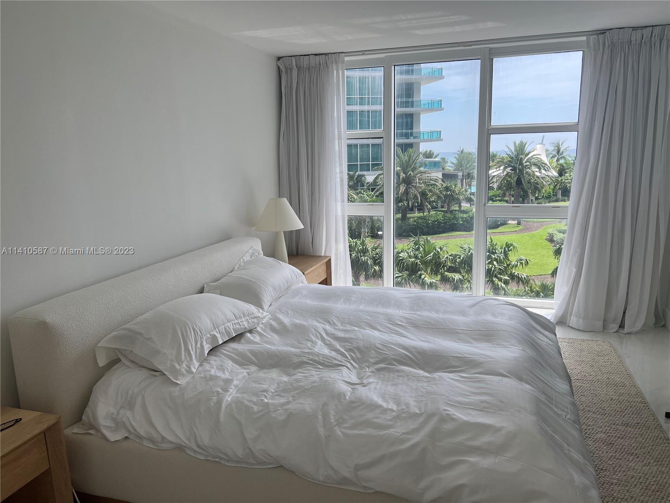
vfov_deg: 53.1
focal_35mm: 26
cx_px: 335
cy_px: 252
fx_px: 503
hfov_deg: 67.3
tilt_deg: -10.4
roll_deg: +1.0
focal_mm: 5.7
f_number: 1.5
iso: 50
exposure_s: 1/567
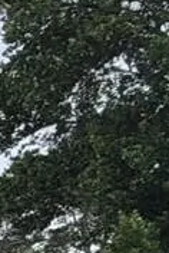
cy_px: 522
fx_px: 926
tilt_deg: -2.2
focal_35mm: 132
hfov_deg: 5.5
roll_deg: -0.2
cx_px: -791
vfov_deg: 13.2
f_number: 2.2
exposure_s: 1/770
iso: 20
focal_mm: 2.22
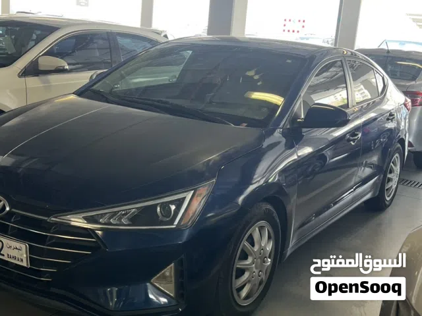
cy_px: 158
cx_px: 211
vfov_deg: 53.1
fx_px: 317
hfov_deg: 67.3
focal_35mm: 26
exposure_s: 1/100
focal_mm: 5.7
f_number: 1.5
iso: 50
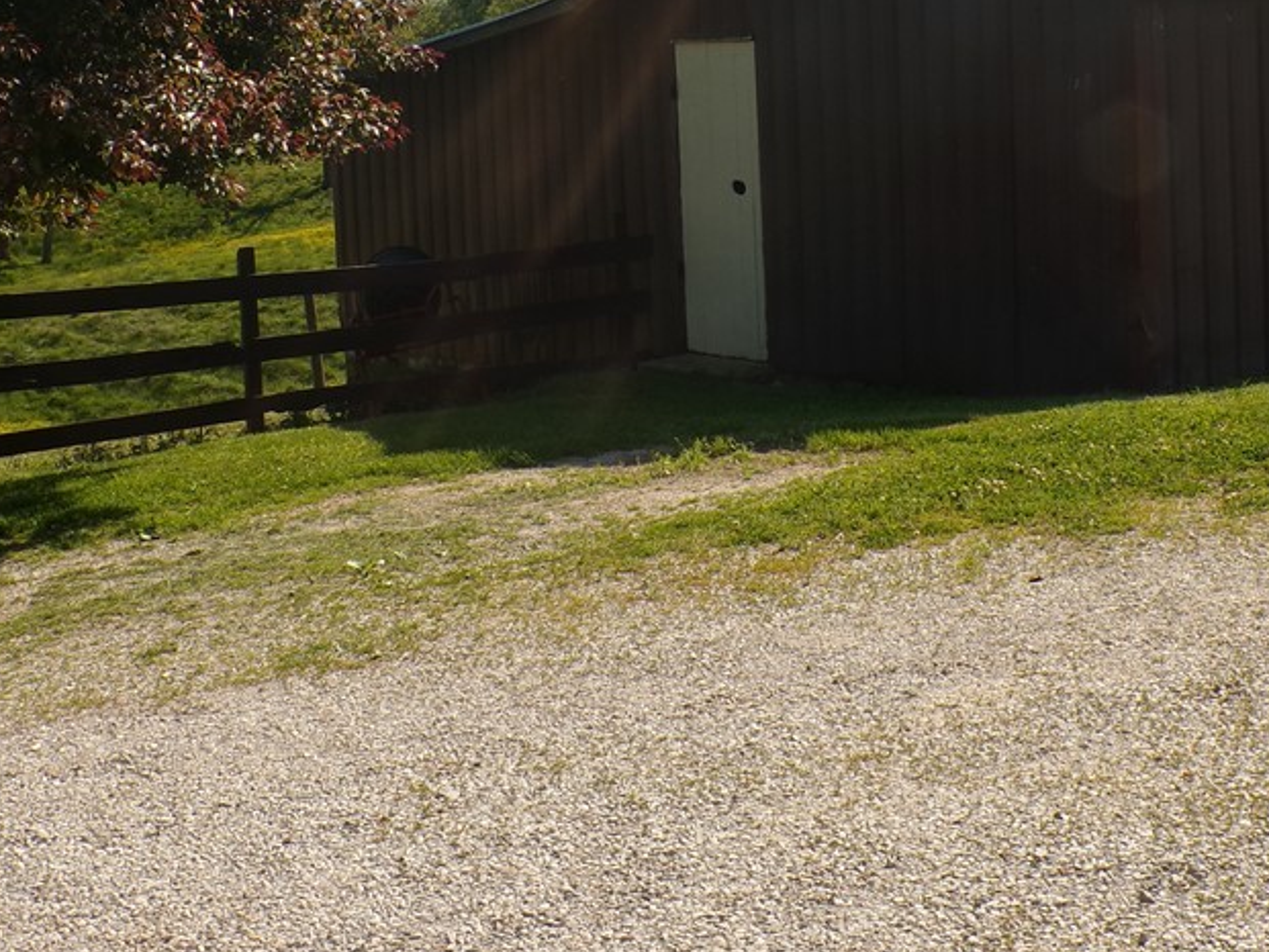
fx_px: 2237
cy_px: 253
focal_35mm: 61
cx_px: 883
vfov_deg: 23.8
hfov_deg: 31.3
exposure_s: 1/600
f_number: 4.9
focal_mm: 6.6
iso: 100
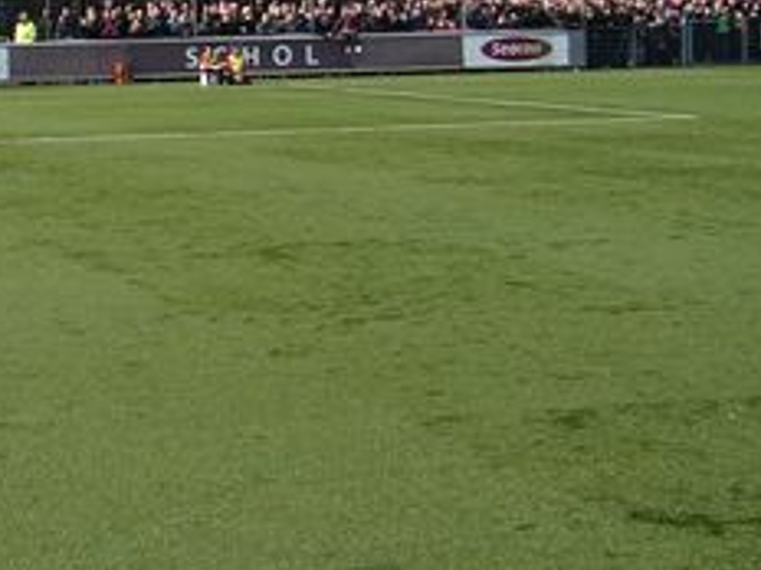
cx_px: -134
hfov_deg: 21.3
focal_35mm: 86
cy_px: 51
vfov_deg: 16.9
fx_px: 1891
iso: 50
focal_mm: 5.8
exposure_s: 1/160
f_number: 8
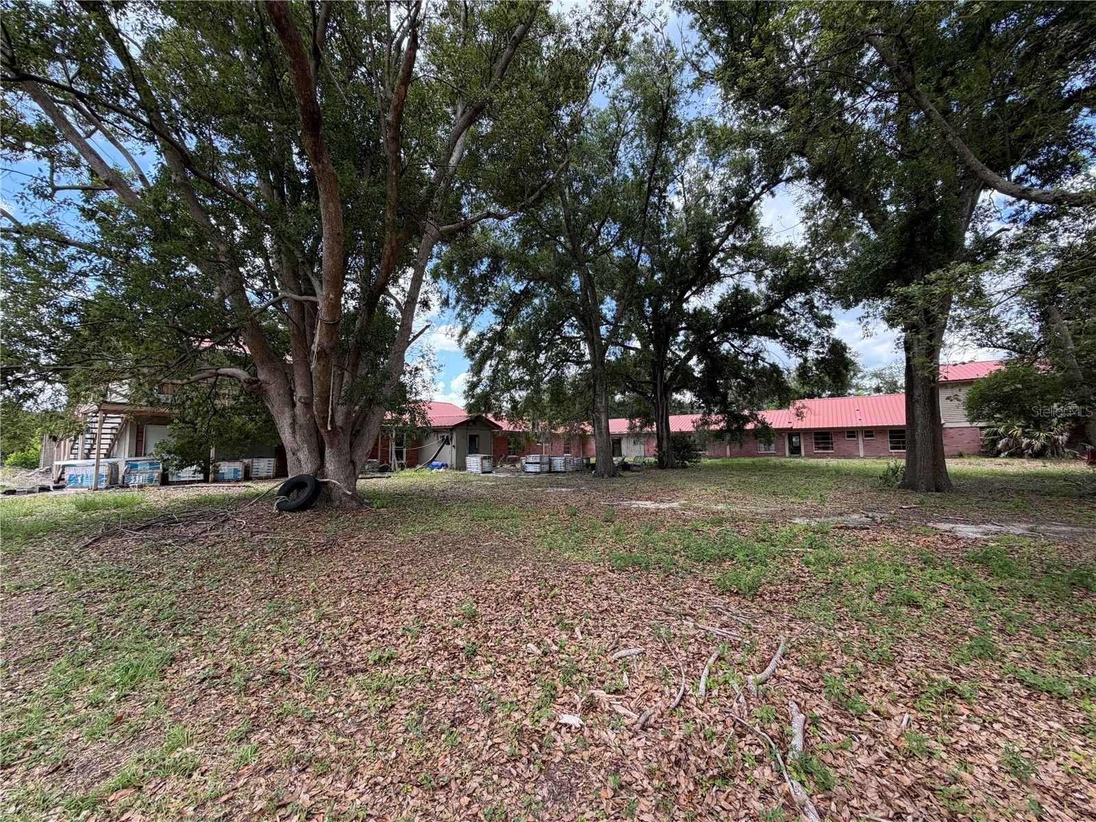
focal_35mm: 14
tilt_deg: +5.2
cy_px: 411
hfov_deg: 102.1
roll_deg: +0.2
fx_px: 443
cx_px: 548
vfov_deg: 85.7
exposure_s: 1/304
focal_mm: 2.22
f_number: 2.2
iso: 50
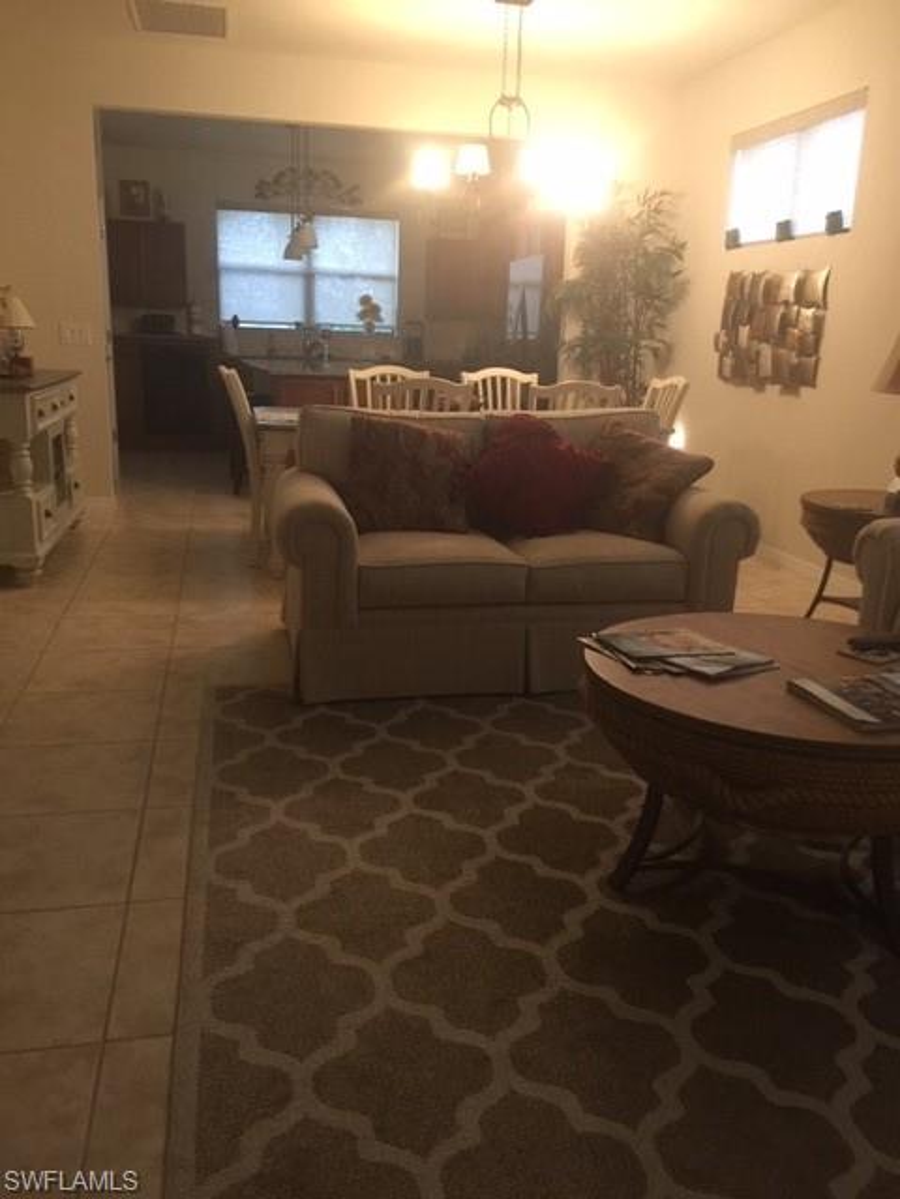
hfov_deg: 48.2
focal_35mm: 29
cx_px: 450
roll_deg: -1.5
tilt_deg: -14.0
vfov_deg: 61.7
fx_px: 1005
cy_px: 600
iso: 125
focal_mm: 4.15
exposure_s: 1/15
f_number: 2.2
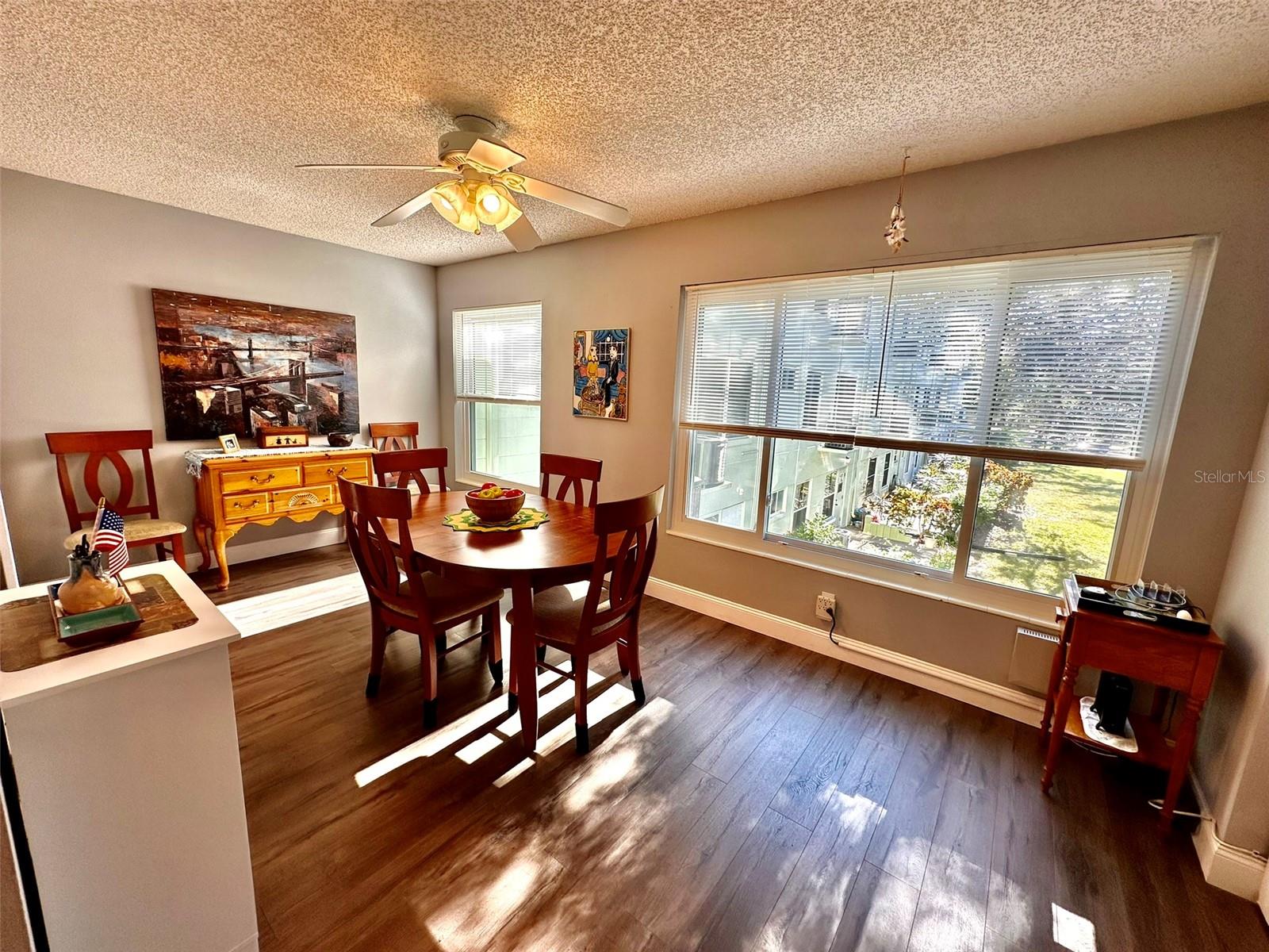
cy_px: 476
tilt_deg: -9.9
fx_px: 513
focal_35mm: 14
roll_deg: -2.3
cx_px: 634
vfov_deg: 85.7
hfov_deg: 102.1
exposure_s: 1/138
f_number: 2.2
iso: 40
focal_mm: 2.22
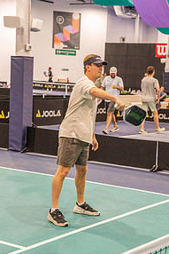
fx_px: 598
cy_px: 152
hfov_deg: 16.1
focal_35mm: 85
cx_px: 102
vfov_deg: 23.9
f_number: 4.5
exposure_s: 1/250
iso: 4000
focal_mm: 54
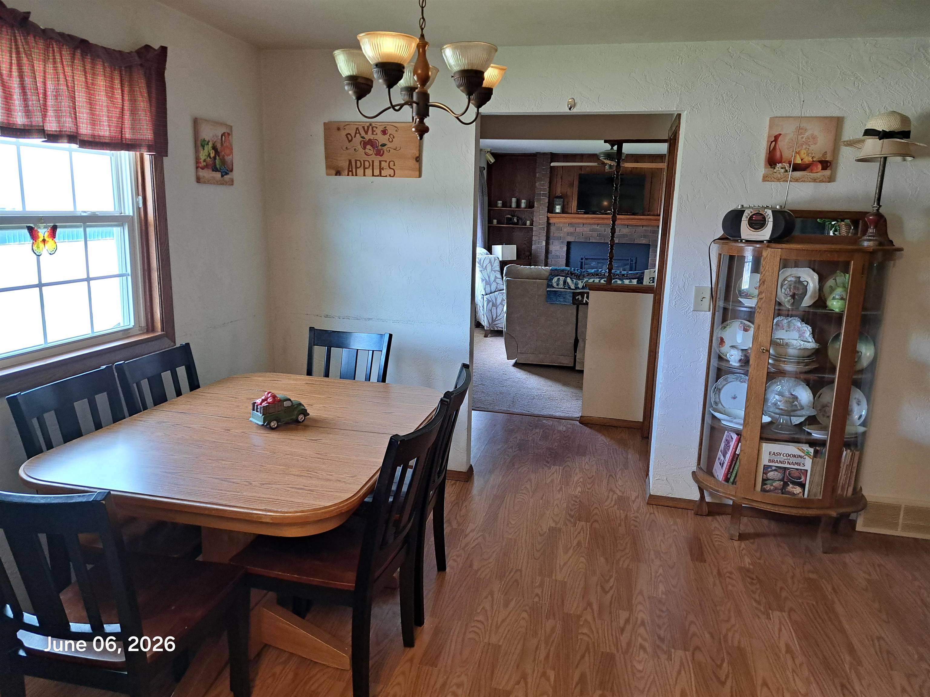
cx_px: 465
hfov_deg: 71.6
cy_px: 348
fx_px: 645
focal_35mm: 24
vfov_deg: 56.8
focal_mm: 5.23
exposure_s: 1/60
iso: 160
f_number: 1.8
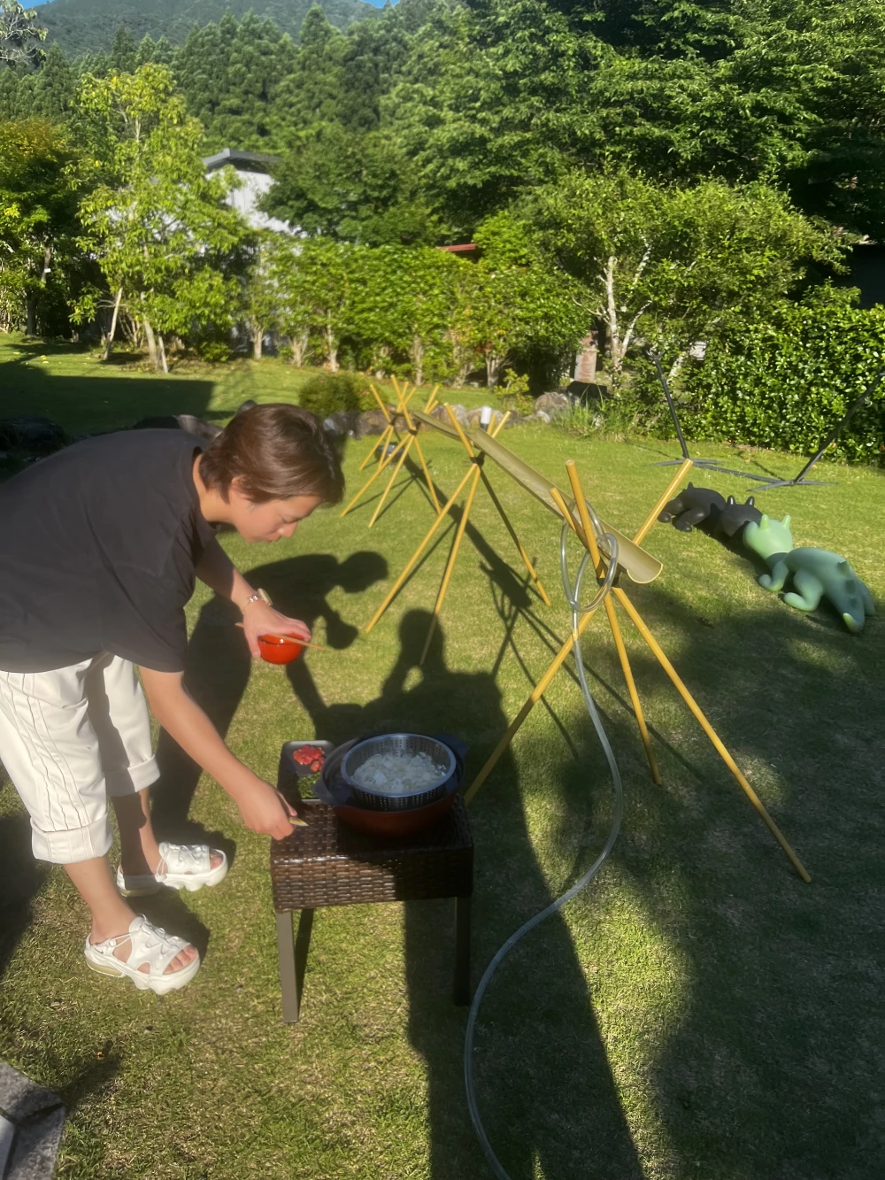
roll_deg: -0.8
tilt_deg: -18.3
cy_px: 590
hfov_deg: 53.1
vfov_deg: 67.3
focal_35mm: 26
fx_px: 886
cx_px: 442
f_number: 1.6
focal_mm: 5.1
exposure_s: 1/1580
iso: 50
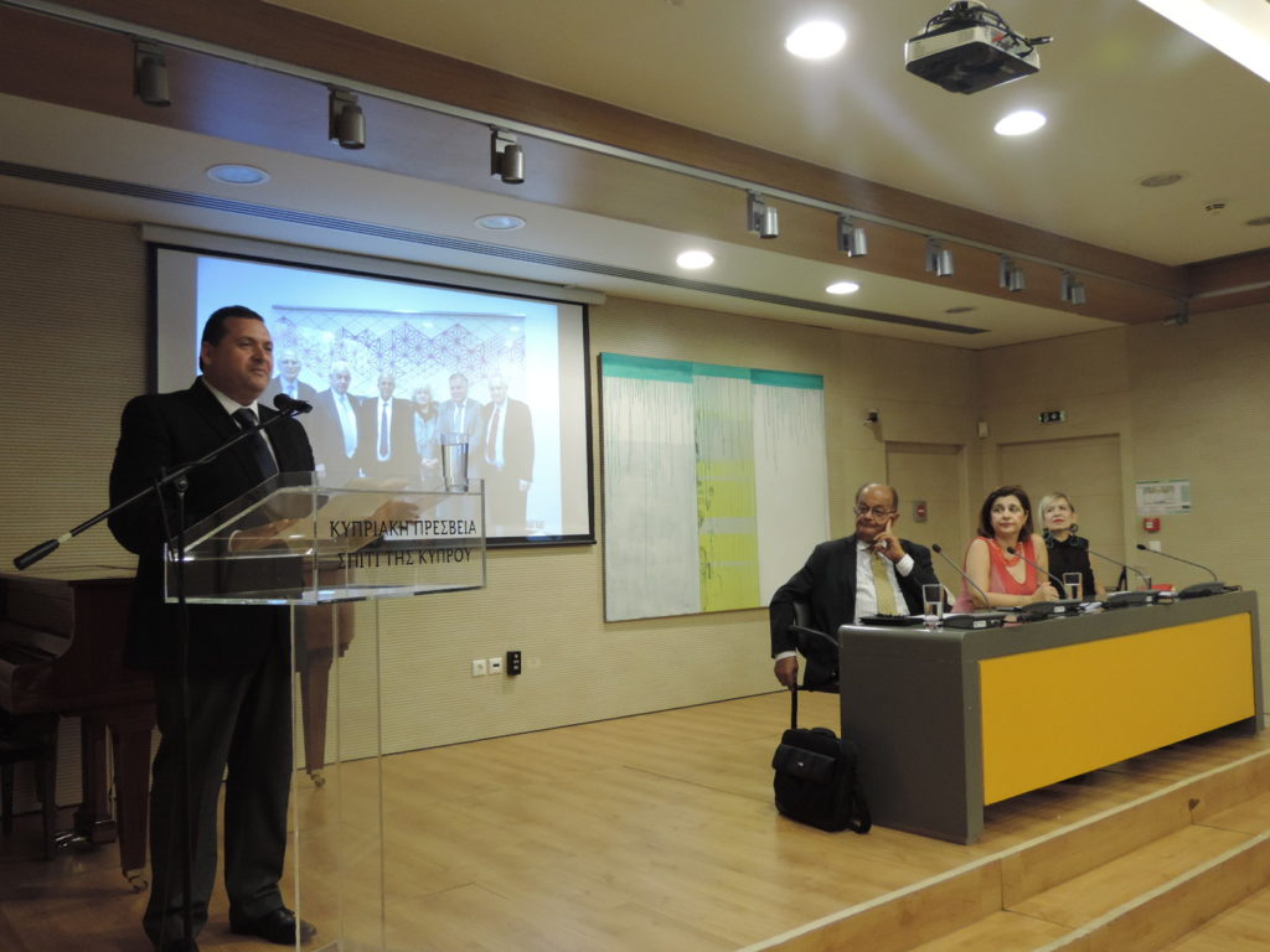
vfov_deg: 46.8
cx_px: 635
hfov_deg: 60.0
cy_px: 476
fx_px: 1101
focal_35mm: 30
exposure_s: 1/30
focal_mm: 5.3
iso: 400
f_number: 3.1
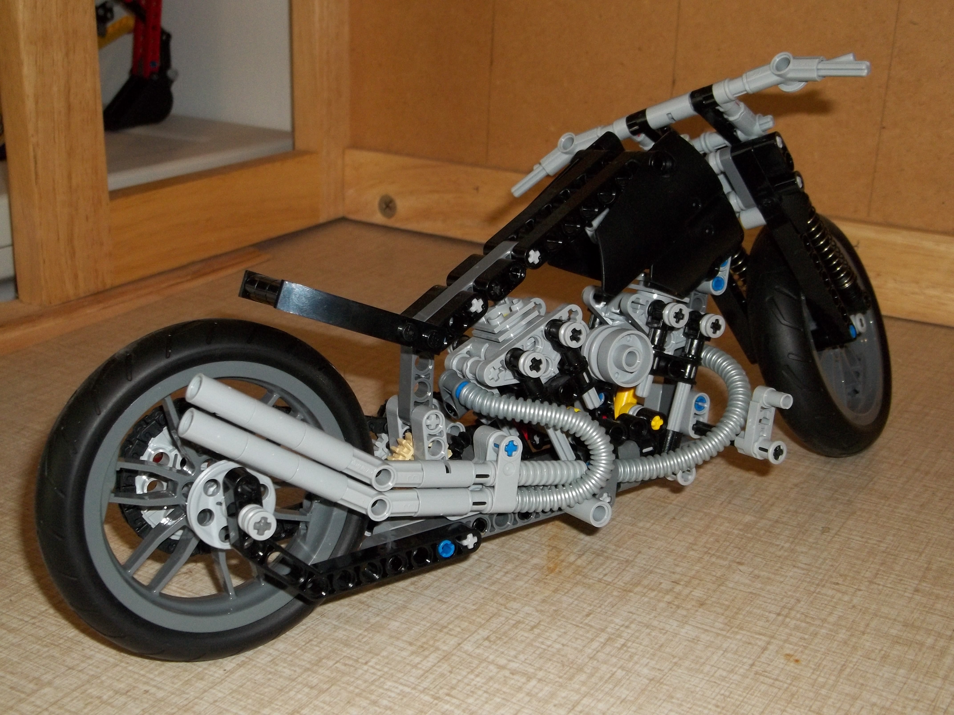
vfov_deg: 31.5
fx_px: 1268
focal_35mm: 46
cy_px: 358
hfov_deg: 41.2
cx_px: 477
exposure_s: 1/40
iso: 160
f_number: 3.7
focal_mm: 8.3
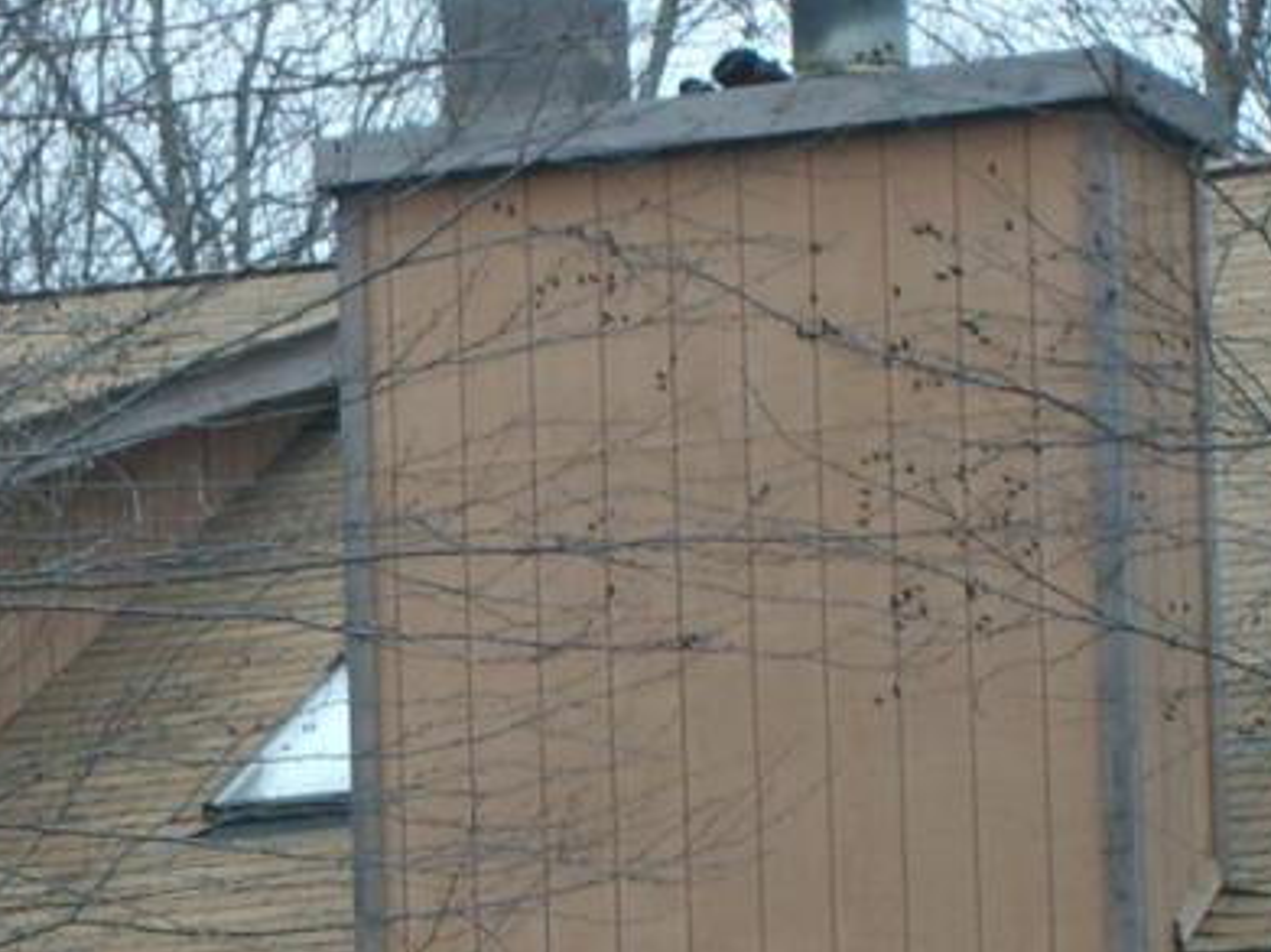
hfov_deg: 6.6
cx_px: -140
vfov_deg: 4.9
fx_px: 11048
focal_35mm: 301
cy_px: 1166
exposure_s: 1/60
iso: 50
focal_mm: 15.5
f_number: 4.6
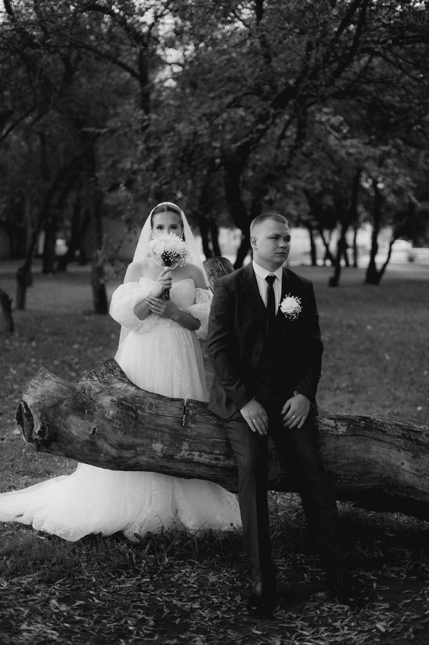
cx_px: 214
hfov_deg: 27.0
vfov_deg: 39.6
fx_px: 895
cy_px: 322
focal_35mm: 50
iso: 320
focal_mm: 50
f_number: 2
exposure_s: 1/500
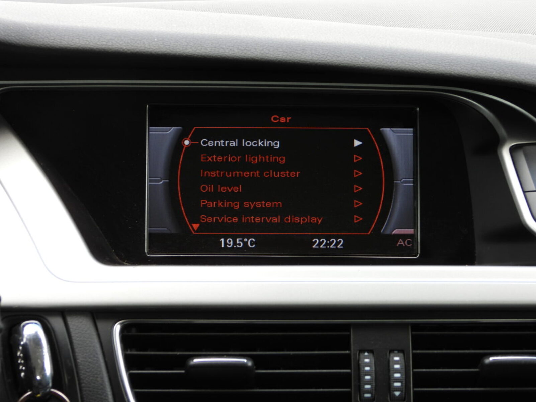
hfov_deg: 18.7
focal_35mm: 105
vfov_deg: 14.1
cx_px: 268
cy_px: 201
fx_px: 1626
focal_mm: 18.9
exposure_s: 1/80
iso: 100
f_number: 4
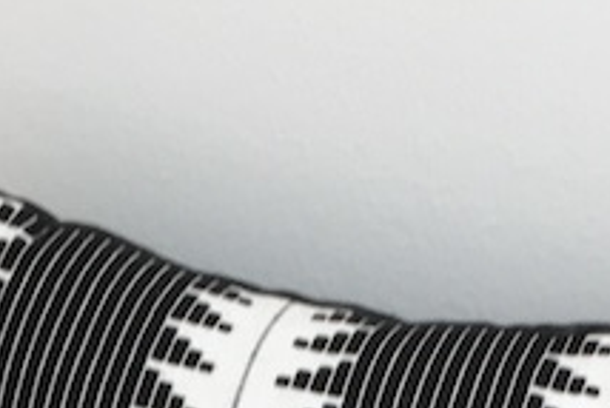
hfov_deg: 11.4
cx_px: 450
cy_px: 1321
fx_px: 3052
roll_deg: +2.4
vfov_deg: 6.7
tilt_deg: -36.0
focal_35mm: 180
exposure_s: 1/60
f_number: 2.2
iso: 32
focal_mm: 4.15
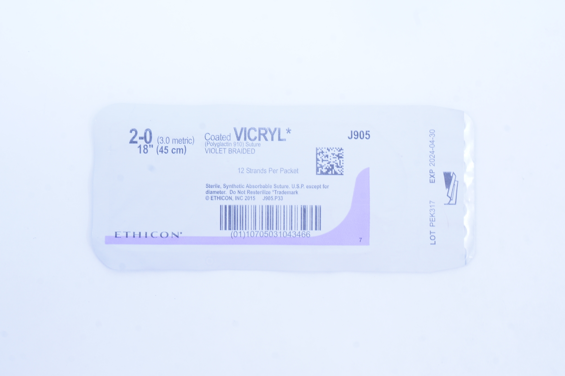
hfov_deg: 36.0
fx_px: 870
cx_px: 282
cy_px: 188
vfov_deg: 24.3
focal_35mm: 56
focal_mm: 37
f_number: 13
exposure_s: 1/10
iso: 400
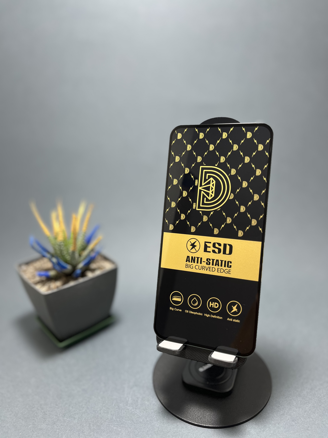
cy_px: 219
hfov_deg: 53.1
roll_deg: +2.0
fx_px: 328
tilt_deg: -20.5
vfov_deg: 67.3
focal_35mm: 26
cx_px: 164
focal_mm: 5.1
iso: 80
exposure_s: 1/100
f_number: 1.6
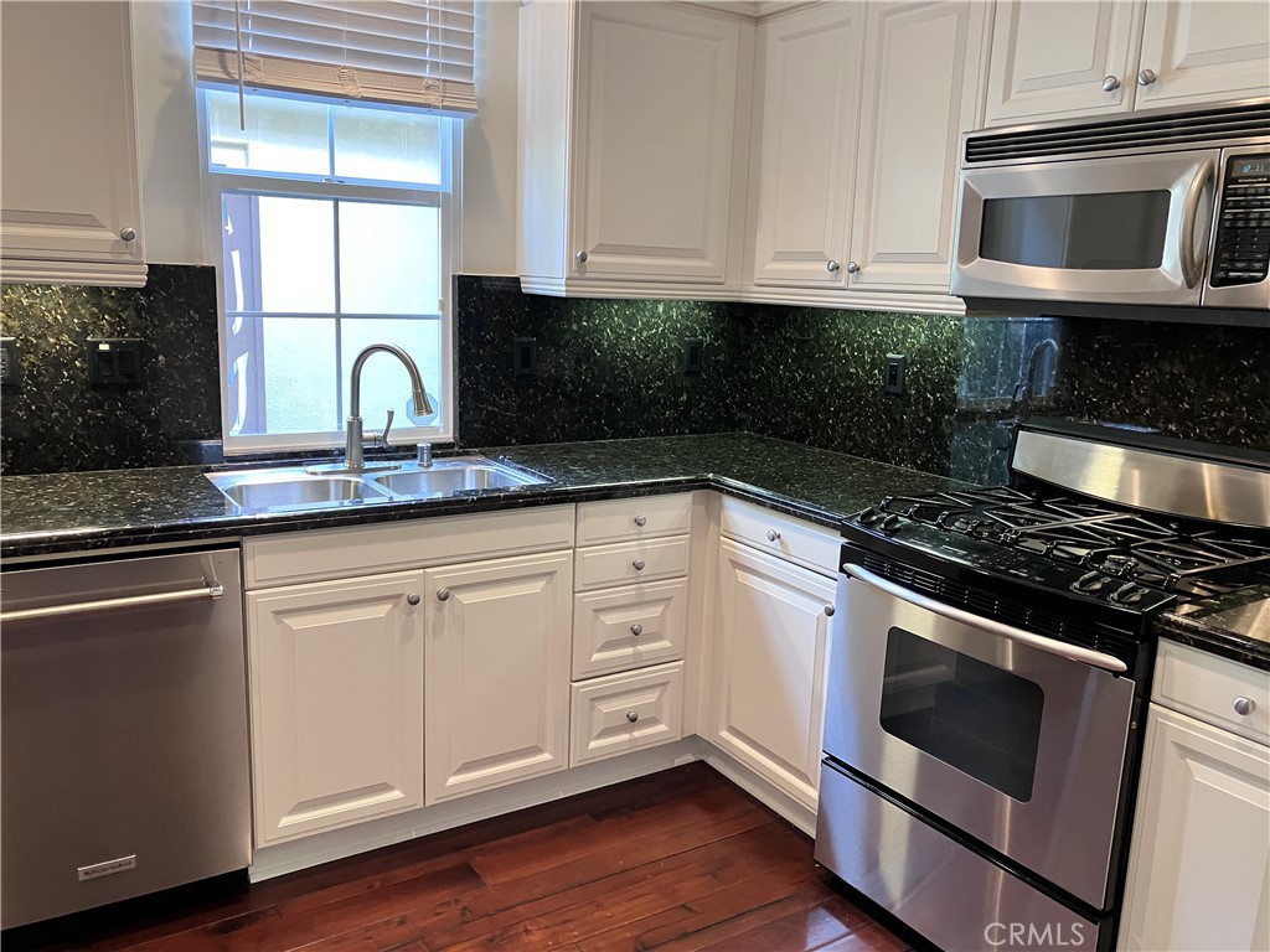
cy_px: 476
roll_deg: -2.1
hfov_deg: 63.4
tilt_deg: -11.6
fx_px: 1027
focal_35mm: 28
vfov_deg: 49.7
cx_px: 635
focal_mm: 3.99
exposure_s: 1/60
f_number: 1.8
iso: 125
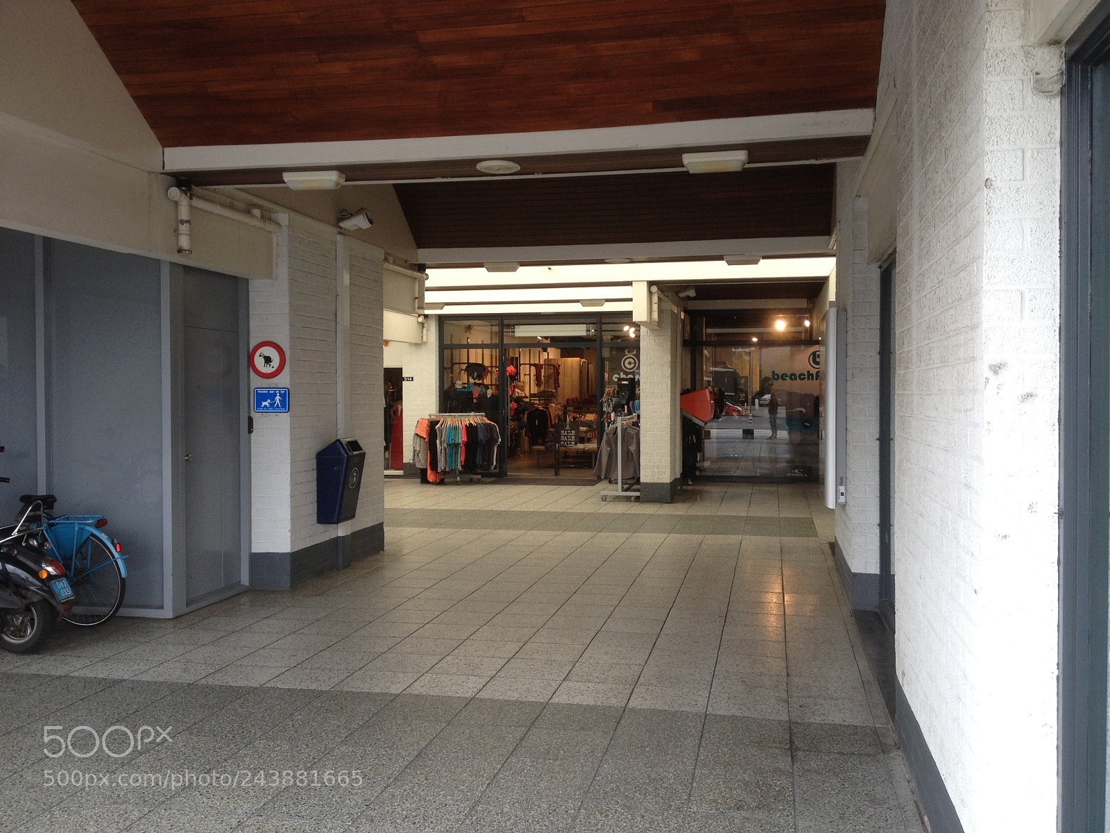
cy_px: 416
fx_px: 1122
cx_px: 555
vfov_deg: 40.7
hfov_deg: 52.6
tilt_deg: -1.6
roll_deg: -0.2
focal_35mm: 35
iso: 50
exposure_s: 1/120
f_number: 2.4
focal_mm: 4.28
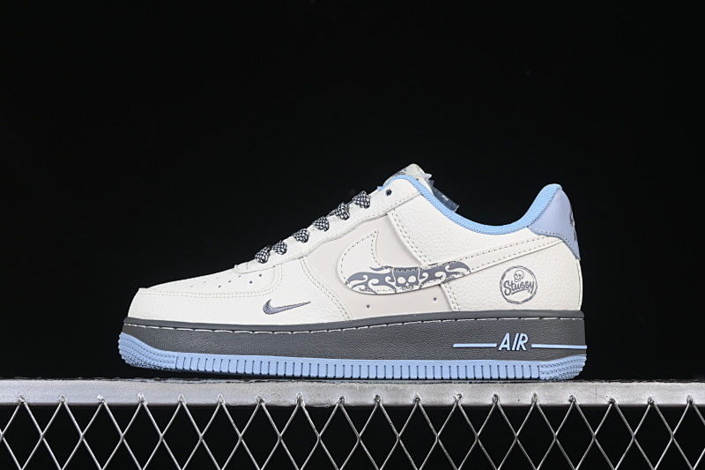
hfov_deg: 27.0
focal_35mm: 75
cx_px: 352
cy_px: 235
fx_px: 1468
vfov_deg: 18.2
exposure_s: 1/80
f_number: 8
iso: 160
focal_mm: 50
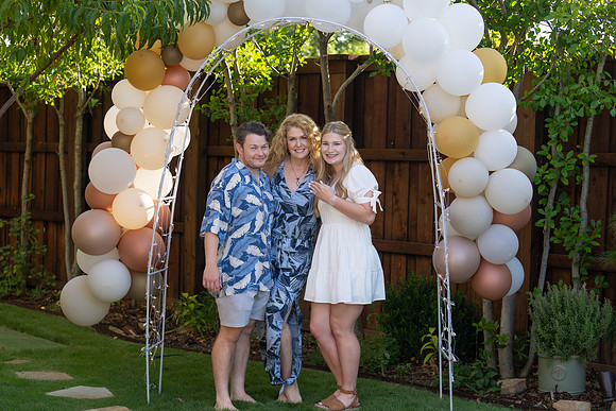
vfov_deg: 19.5
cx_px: 308
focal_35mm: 70
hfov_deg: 28.8
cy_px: 206
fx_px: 1198
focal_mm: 70
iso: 125
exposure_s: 1/320
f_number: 3.5
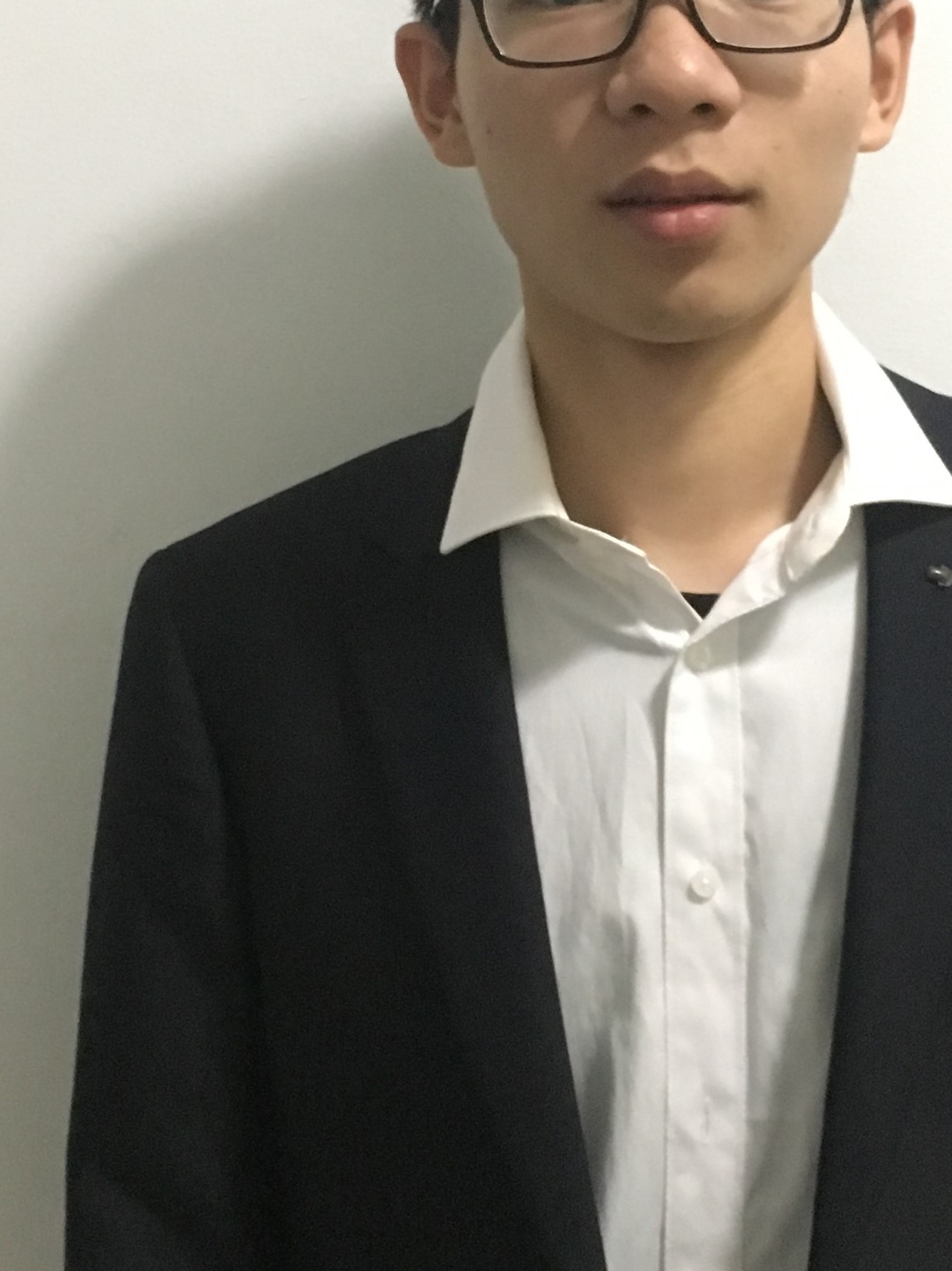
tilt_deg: -3.7
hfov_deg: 31.1
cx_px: 680
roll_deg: -0.9
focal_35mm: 46
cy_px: 501
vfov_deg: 41.0
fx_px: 1687
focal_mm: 4.15
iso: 640
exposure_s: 1/17
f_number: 2.2
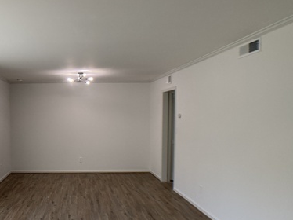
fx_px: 423
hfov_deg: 37.2
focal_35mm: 50
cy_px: 135
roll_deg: +0.0
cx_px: 72
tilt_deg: -4.1
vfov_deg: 29.0
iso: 40
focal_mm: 3.99
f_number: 1.8
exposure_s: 1/121
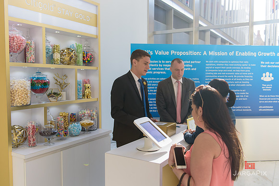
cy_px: 93
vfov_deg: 41.1
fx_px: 248
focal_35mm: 32
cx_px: 140
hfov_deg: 58.7
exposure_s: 1/800
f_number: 3.2
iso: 200
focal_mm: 32
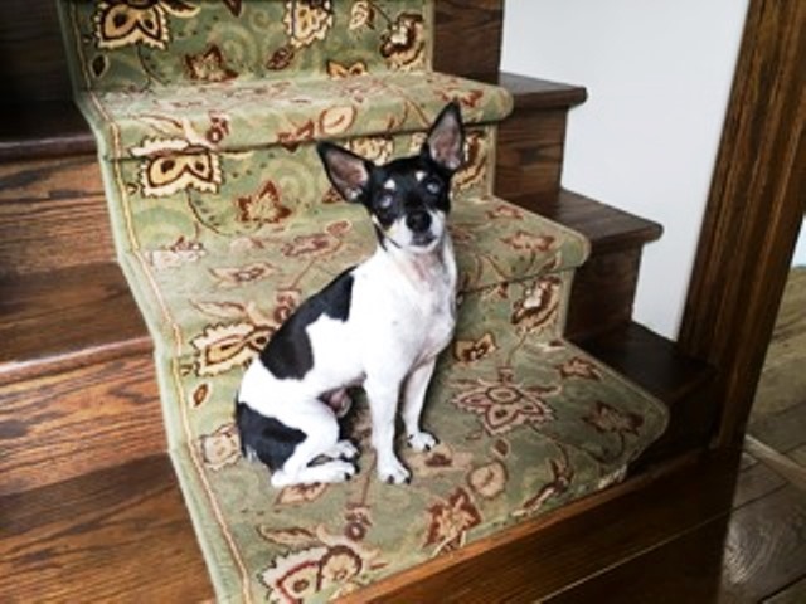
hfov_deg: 61.7
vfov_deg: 48.2
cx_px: 403
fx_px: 675
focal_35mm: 29
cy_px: 302
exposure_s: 1/30
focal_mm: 4.15
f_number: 2.2
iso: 50
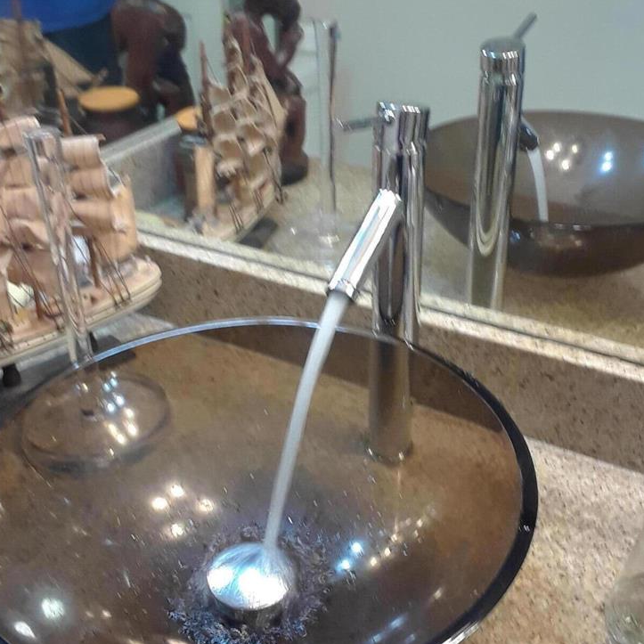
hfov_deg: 38.3
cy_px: 335
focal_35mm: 44
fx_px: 926
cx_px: 308
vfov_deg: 38.3
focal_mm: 2.47
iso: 100
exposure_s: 1/30
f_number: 1.9
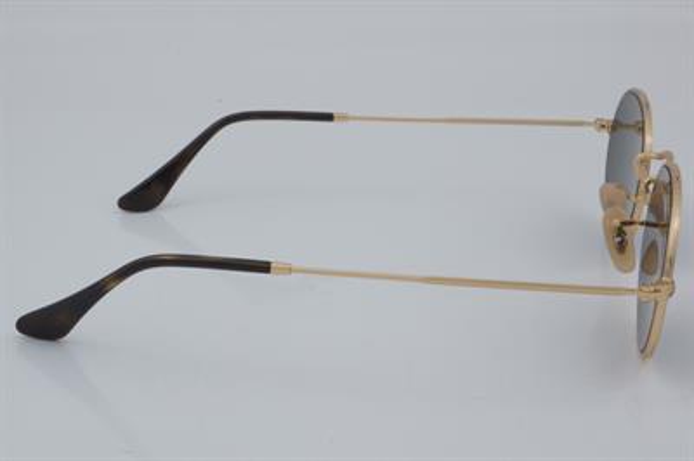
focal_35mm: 75
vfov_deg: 18.2
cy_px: 230
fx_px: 1445
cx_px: 347
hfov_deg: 27.0
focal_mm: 50
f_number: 32
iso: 100
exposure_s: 1/4
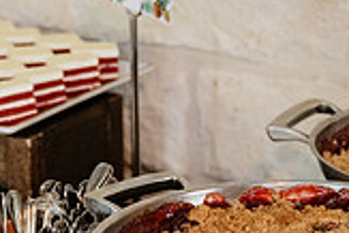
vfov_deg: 7.3
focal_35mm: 189
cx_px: 163
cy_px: 215
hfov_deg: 10.9
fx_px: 1834
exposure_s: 1/125
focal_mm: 53
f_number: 2.8
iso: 2500
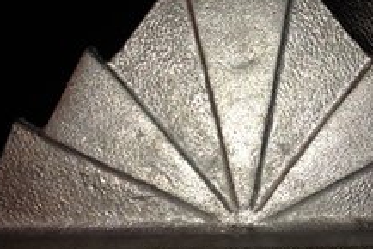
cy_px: 105
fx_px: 695
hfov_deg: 29.7
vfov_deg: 20.3
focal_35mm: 67
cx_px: 266
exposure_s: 1/216
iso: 50
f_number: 2.4
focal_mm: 4.28
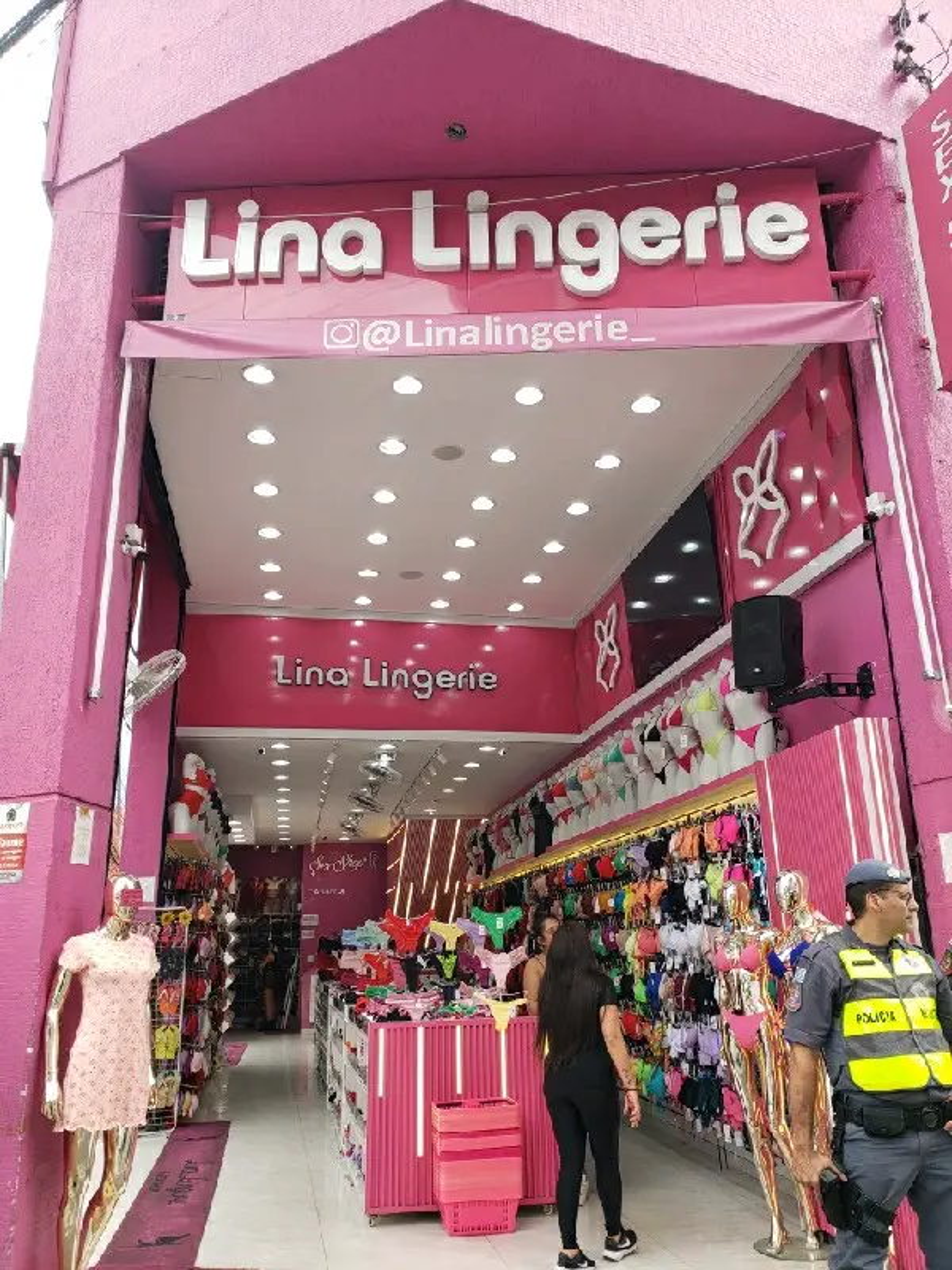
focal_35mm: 26
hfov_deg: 53.1
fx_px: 953
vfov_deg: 67.3
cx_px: 476
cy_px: 635
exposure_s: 1/227
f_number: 2.4
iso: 50
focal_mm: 4.3
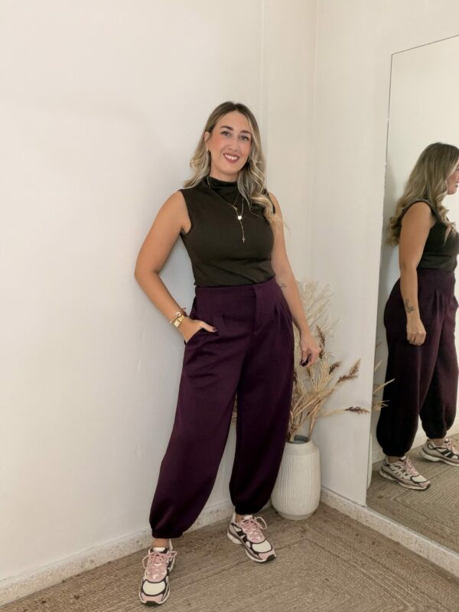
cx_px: 230
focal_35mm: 30
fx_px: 530
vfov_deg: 60.0
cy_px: 306
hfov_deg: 46.8
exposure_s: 1/60
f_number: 1.9
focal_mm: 2.71
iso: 100
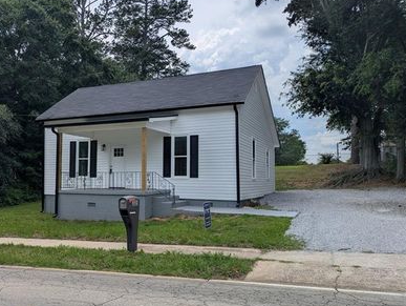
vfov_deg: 45.5
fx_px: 364
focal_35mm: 31
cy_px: 165
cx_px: 155
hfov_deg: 57.7
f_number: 1.85
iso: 45
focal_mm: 6.81
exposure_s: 1/2899
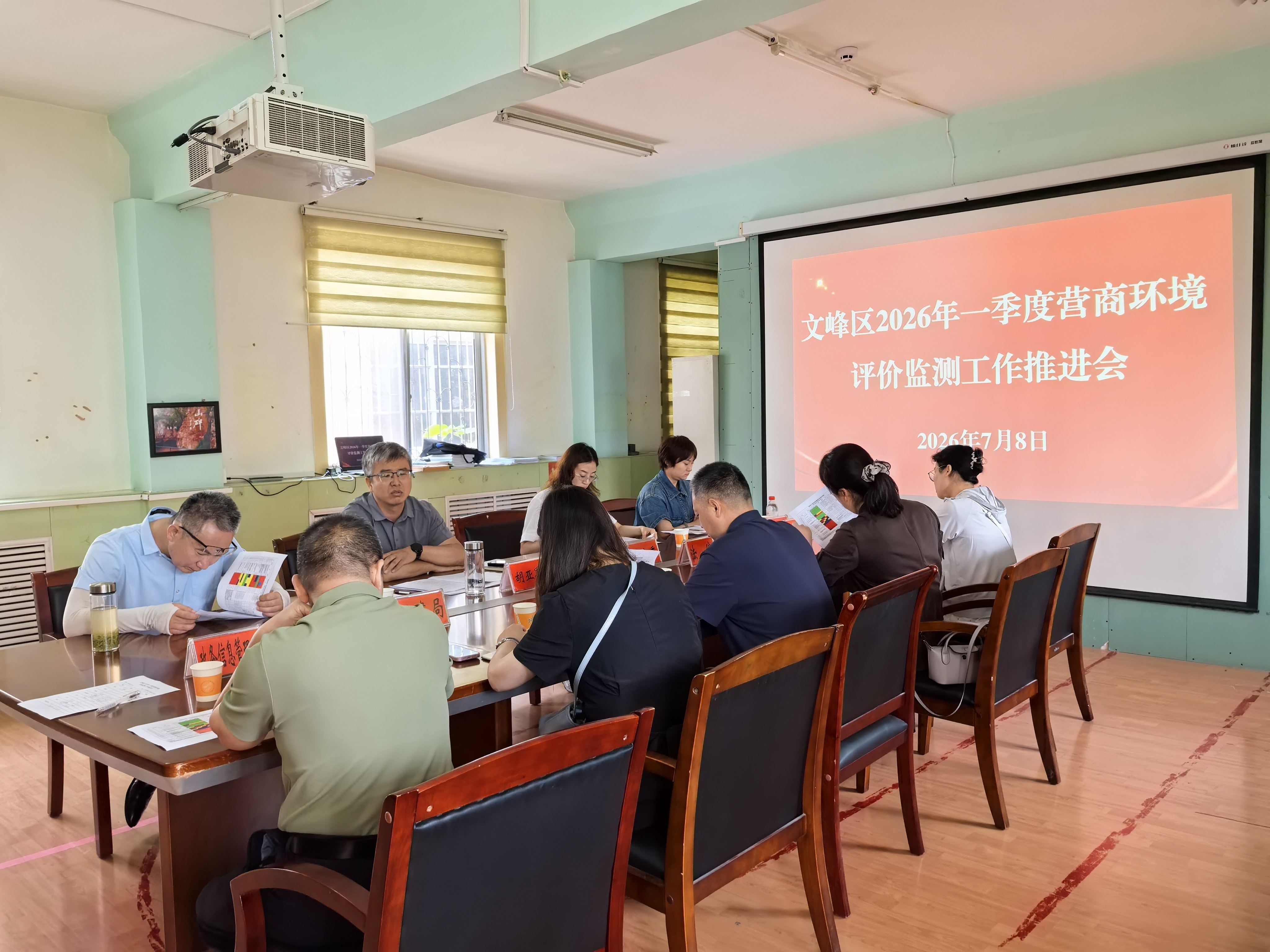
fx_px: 991
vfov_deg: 51.4
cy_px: 476
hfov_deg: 65.3
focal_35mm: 27
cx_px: 635
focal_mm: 5.75
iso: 80
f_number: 2
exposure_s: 1/50
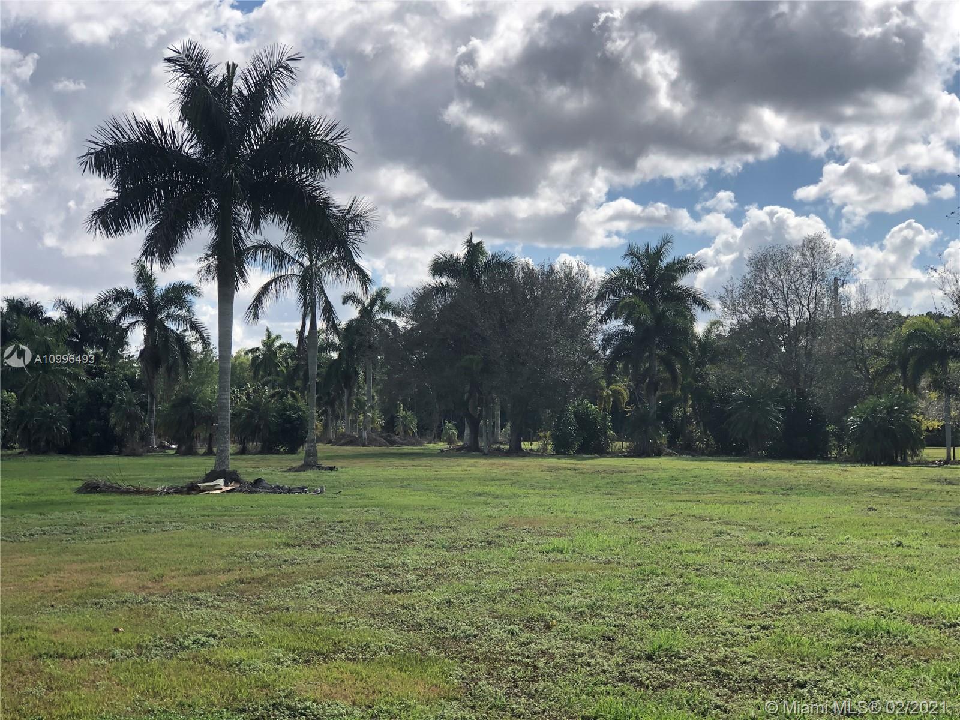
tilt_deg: +1.7
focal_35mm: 57
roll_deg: +0.0
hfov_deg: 33.8
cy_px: 360
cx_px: 480
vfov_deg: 25.7
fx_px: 1581
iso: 20
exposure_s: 1/883
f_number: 2.8
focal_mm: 6.6
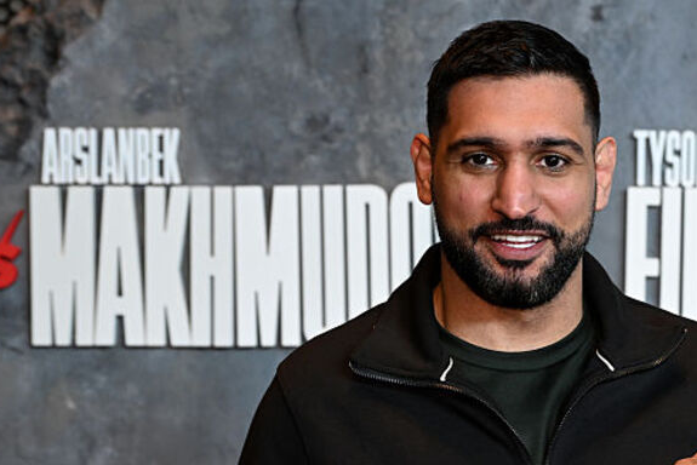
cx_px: 575
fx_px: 2305
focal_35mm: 119
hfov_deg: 17.0
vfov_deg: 11.5
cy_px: 417
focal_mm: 57
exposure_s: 1/200
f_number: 4
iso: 1250
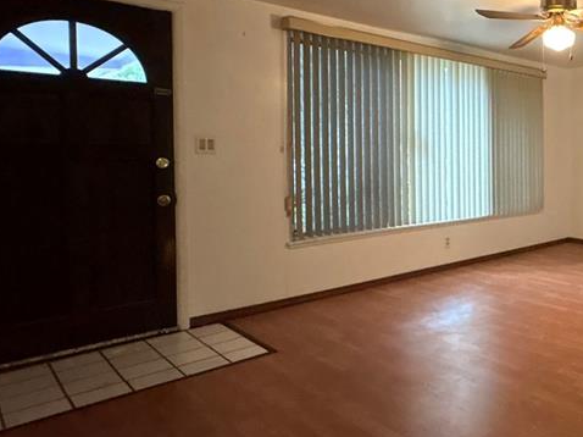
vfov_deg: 46.4
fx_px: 505
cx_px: 557
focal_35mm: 30
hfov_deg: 50.7
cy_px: 167
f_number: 2.2
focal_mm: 2.22
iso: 640
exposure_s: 1/60
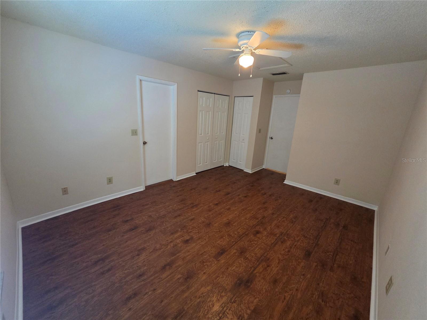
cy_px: 160
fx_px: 160
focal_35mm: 13
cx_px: 214
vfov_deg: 89.9
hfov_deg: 106.2
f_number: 1.9
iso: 500
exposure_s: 1/60
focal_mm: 2.2
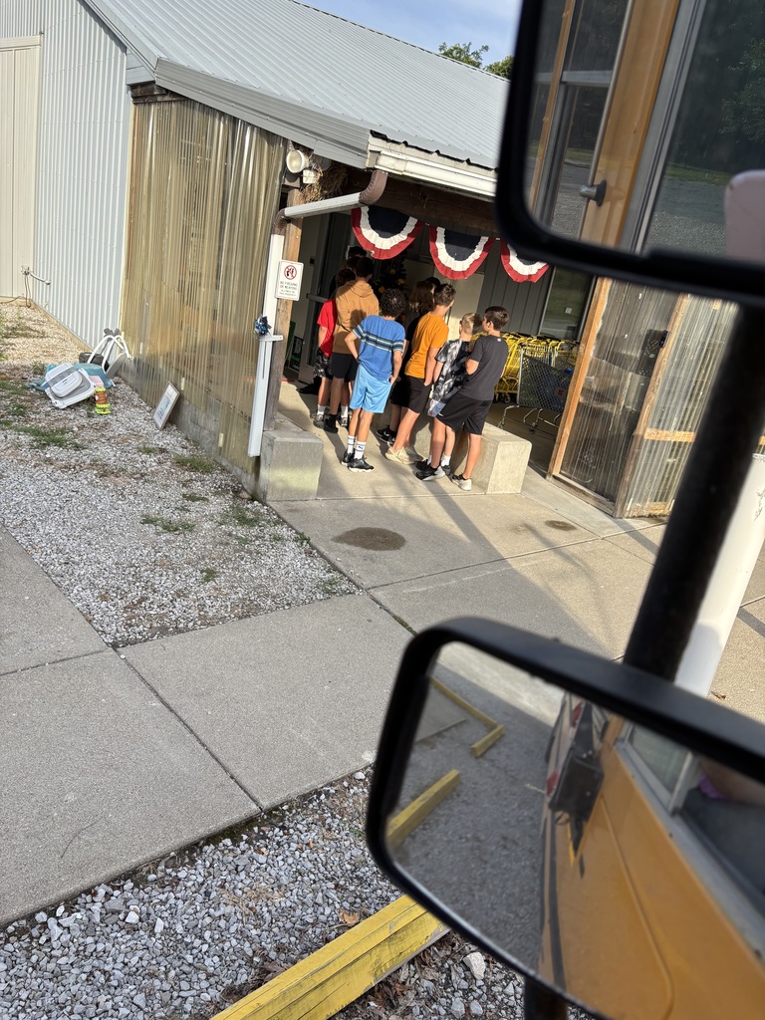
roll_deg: -13.6
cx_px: 382
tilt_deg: -19.5
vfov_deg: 67.3
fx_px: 766
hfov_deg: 53.1
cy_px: 510
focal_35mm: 26
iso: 50
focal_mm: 5.96
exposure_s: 1/1080
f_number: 1.6
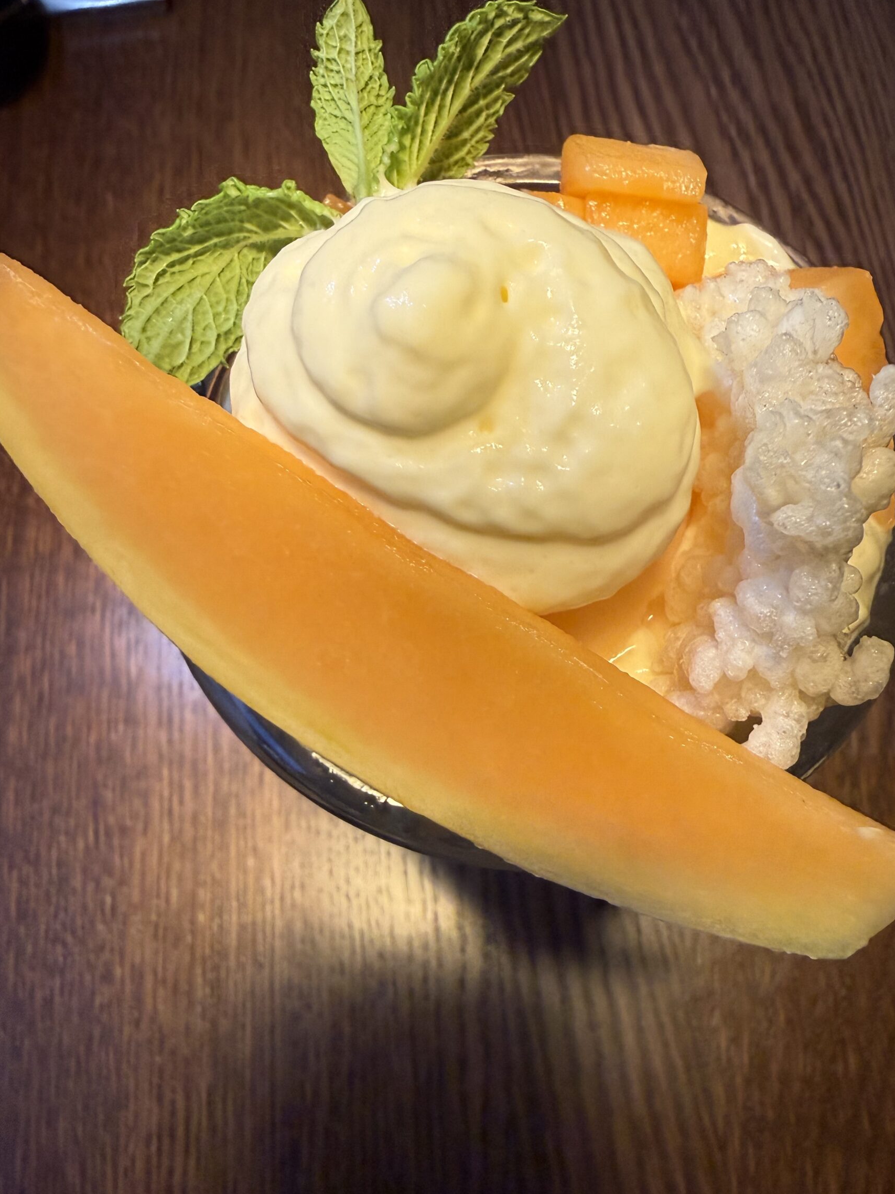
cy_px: 669
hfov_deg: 51.3
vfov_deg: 65.1
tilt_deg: -68.7
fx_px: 931
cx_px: 486
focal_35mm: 27
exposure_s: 1/60
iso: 200
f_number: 2.2
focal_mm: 2.22
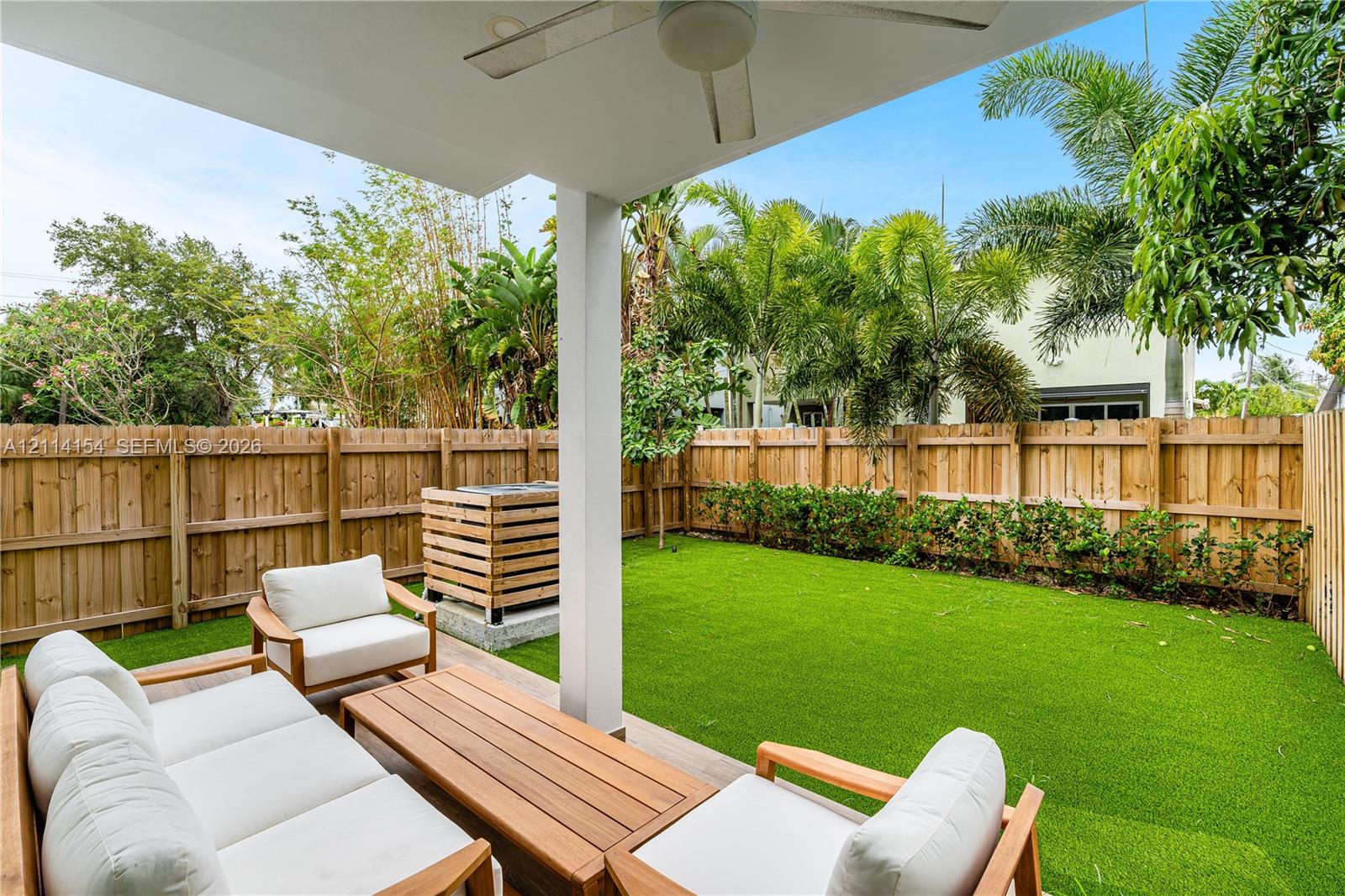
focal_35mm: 16
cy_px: 448
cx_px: 672
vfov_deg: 73.7
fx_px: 598
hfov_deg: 96.7
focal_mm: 16
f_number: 9
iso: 100
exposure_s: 1/100
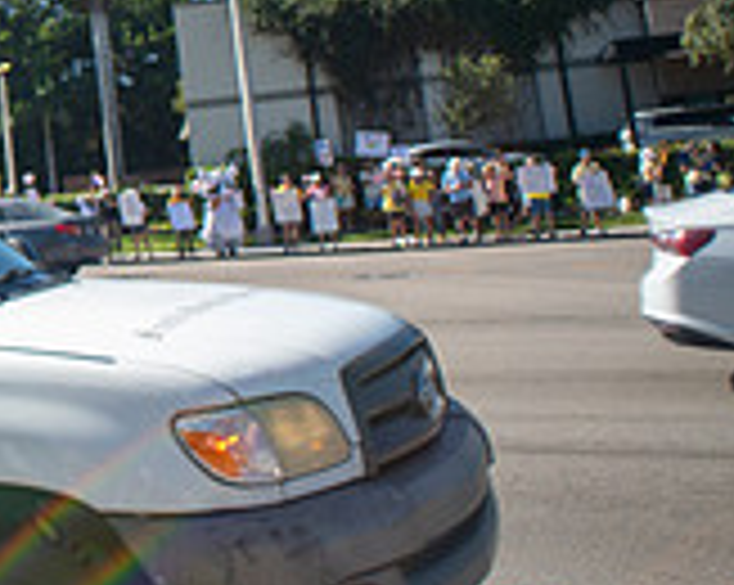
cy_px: 2
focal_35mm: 67
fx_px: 1454
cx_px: -392
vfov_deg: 21.9
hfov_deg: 22.7
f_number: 6.3
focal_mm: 20
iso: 64
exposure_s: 1/500
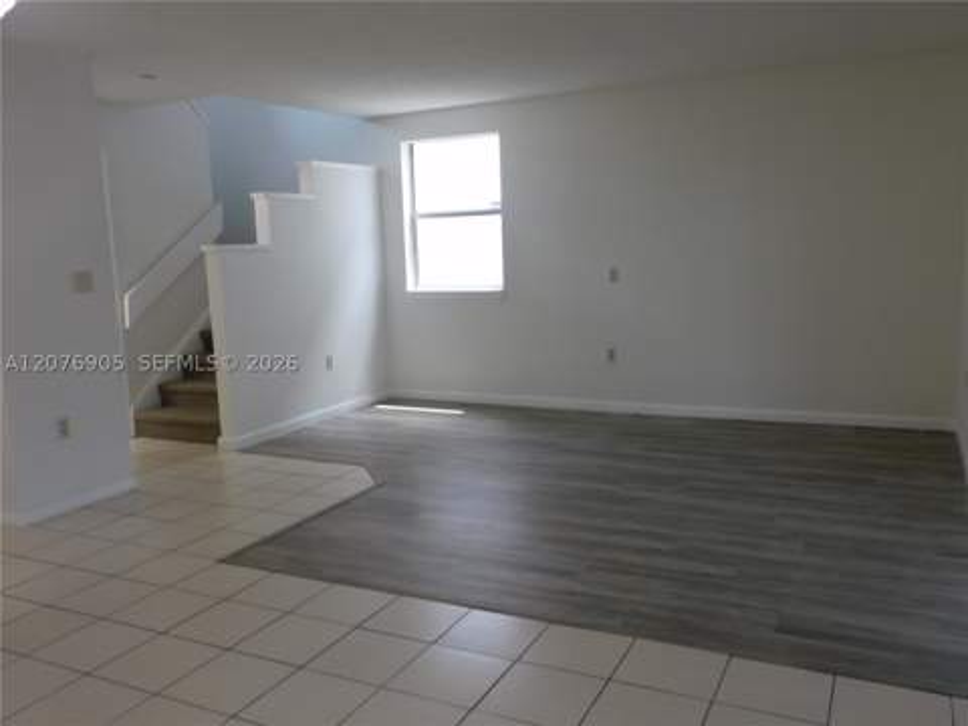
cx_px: 484
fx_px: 839
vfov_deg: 46.8
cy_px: 363
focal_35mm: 30
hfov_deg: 60.0
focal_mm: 5.4
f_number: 3.5
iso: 125
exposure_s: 1/40
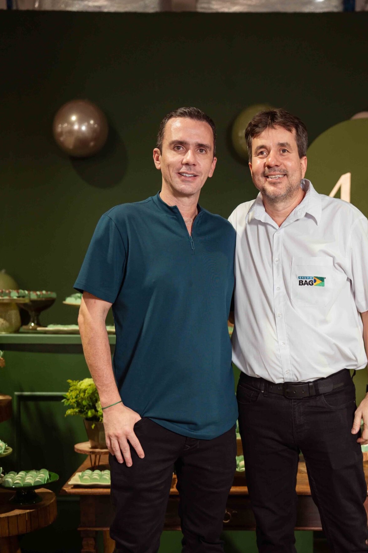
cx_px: 268
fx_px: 874
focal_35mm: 57
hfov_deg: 23.6
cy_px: 372
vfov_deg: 34.7
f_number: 2.2
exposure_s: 1/250
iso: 500
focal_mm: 39
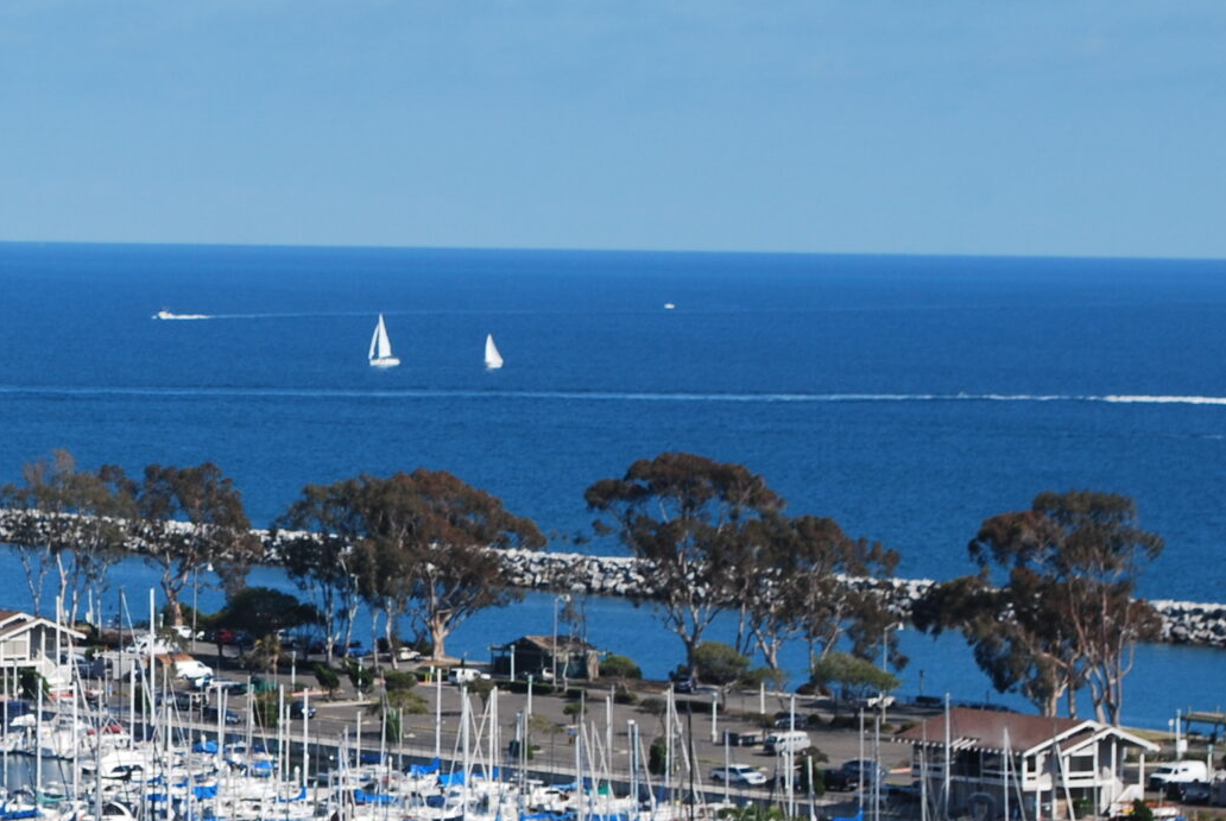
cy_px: 415
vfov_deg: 7.4
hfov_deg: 10.9
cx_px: -49
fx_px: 6342
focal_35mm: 186
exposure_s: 1/250
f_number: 8
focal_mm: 50
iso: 100
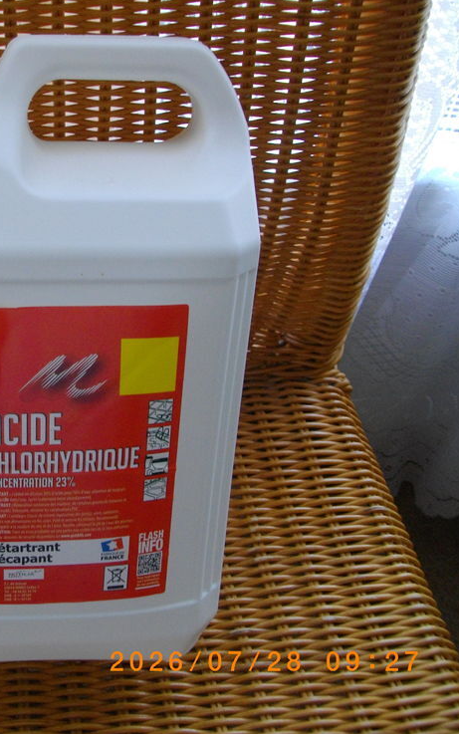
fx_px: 920
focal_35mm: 46
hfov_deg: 26.8
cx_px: 23
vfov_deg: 43.5
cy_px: 368
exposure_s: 1/50
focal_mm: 5.7
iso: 200
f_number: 2.9
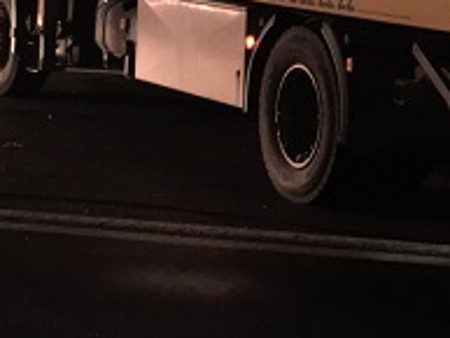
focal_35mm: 120
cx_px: 767
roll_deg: +0.2
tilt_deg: +0.9
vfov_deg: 12.0
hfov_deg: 14.7
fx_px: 1561
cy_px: -105
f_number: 2.2
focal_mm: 4.15
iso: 160
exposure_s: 1/17
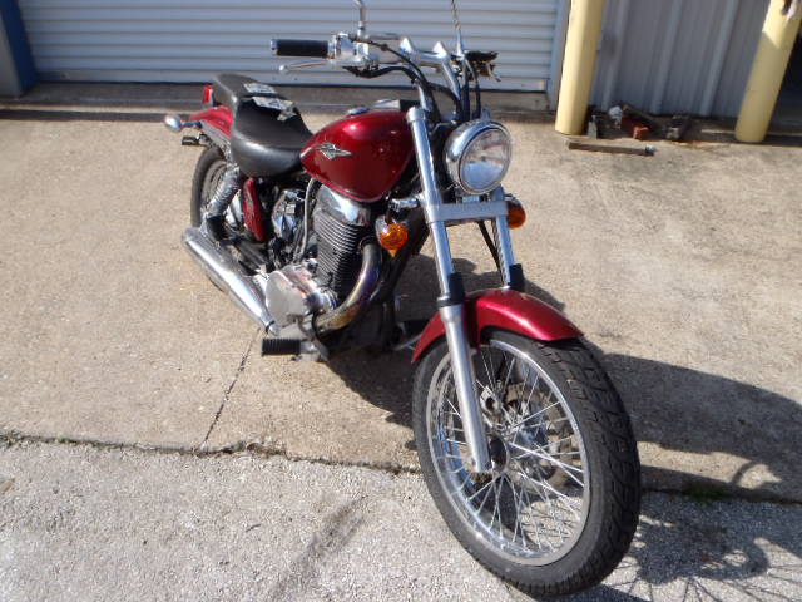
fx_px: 649
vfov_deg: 49.7
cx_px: 401
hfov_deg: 63.4
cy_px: 301
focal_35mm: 28
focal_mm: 5
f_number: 4.5
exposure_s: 1/400
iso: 80
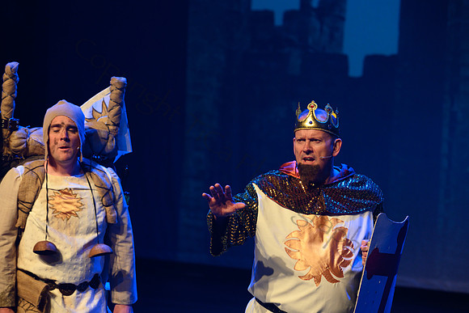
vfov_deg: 11.0
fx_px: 1629
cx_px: 234
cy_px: 156
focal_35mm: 125
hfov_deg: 16.4
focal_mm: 125
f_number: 3.5
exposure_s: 1/80
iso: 1250
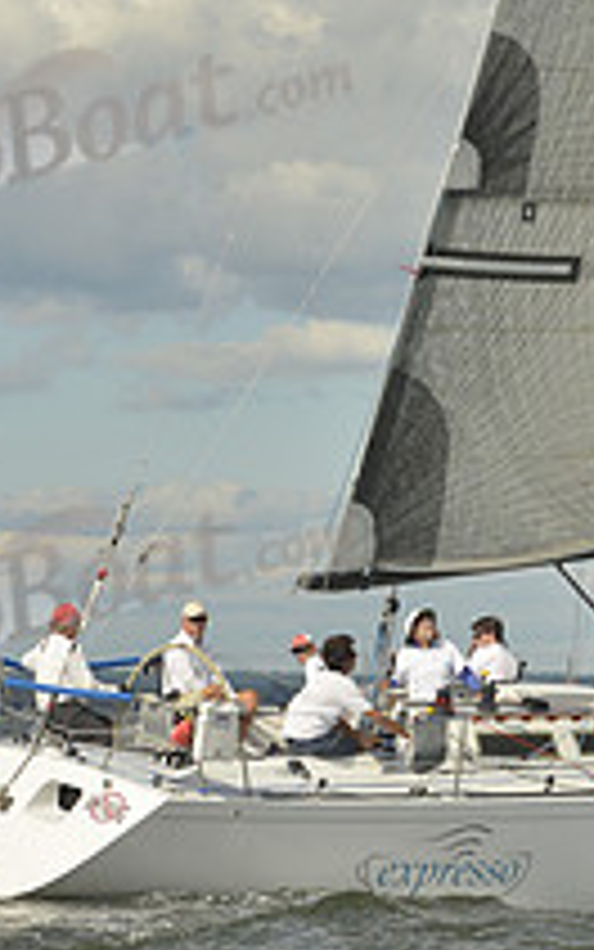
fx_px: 5073
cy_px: -153
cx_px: 587
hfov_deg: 6.7
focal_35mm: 196
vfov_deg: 10.5
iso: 200
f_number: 8
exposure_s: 1/1000
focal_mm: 70
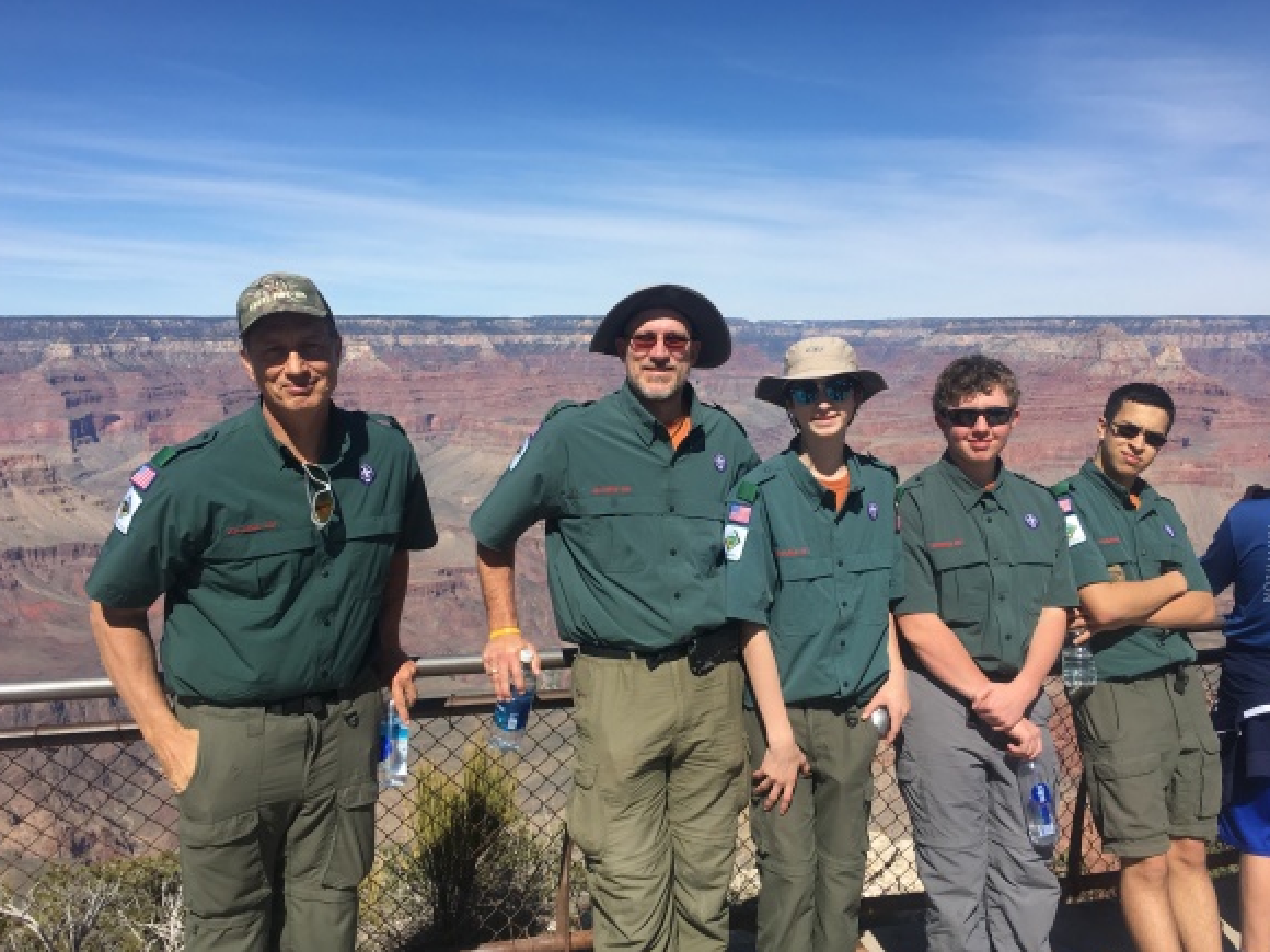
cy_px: 486
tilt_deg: -7.0
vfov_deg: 44.2
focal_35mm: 32
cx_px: 670
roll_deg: +0.4
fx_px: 1174
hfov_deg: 56.8
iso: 25
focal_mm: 4.15
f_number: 2.2
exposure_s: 1/2024
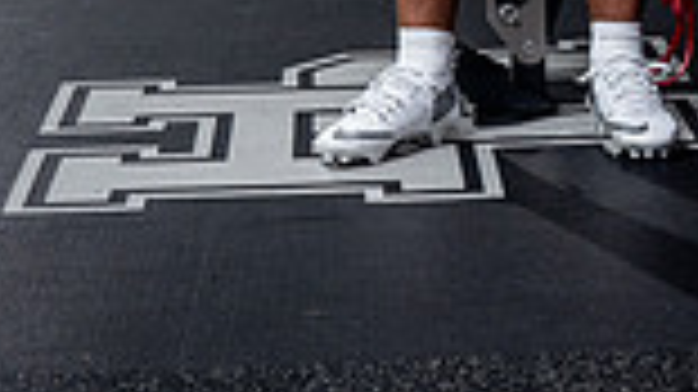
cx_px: 549
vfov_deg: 7.9
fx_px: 2645
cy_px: -509
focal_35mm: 143
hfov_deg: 14.9
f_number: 9
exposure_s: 1/250
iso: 640
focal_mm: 47
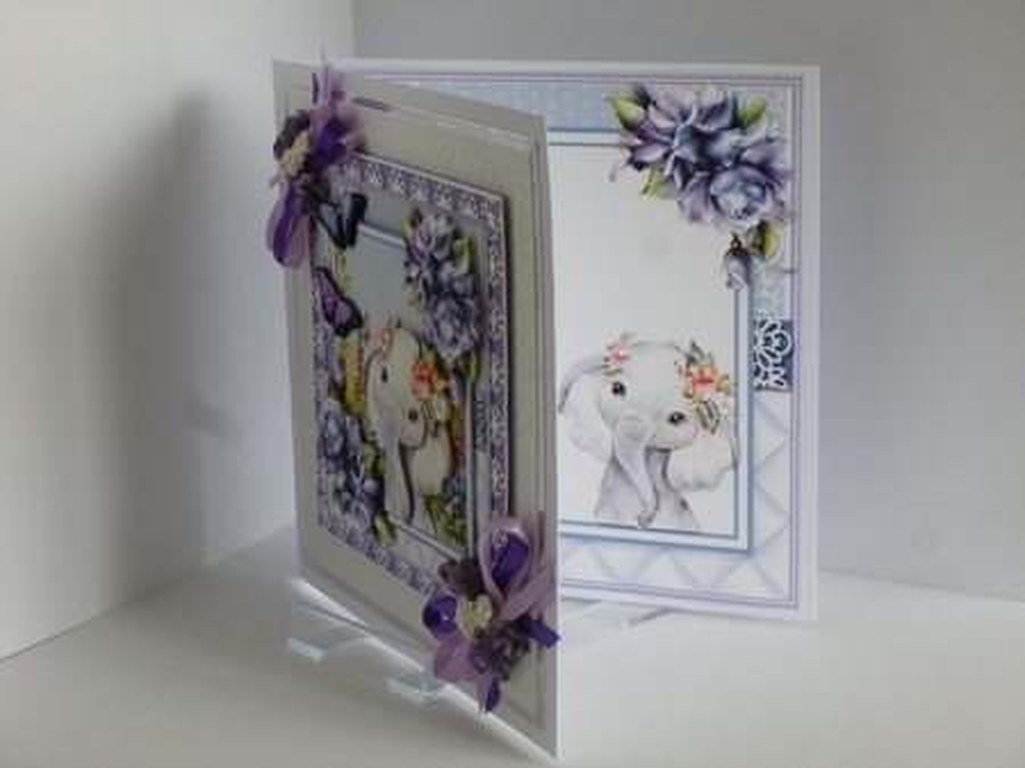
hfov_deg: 26.7
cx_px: 512
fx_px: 2160
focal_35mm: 73
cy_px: 384
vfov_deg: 20.1
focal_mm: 13.2
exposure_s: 1/50
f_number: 4.7
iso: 400
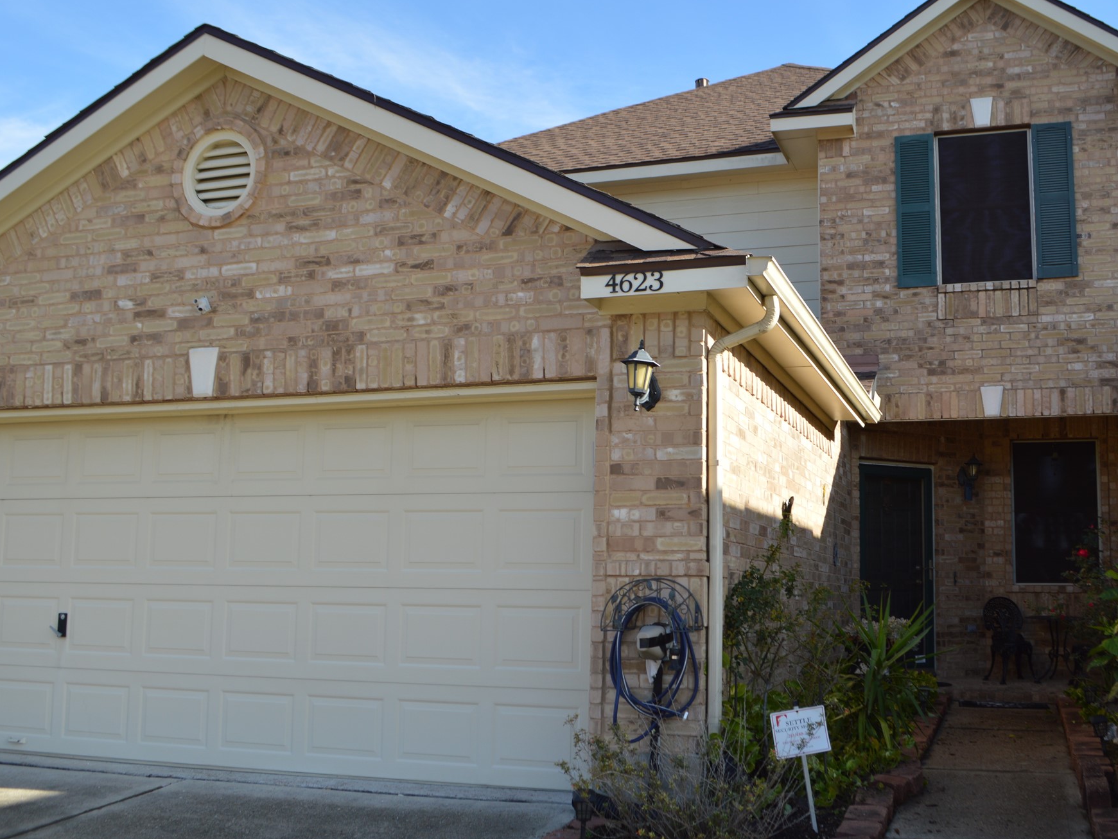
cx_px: 666
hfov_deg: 51.0
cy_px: 437
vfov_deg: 39.7
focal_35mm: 36
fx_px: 1163
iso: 100
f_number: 7.1
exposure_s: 1/200
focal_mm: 20
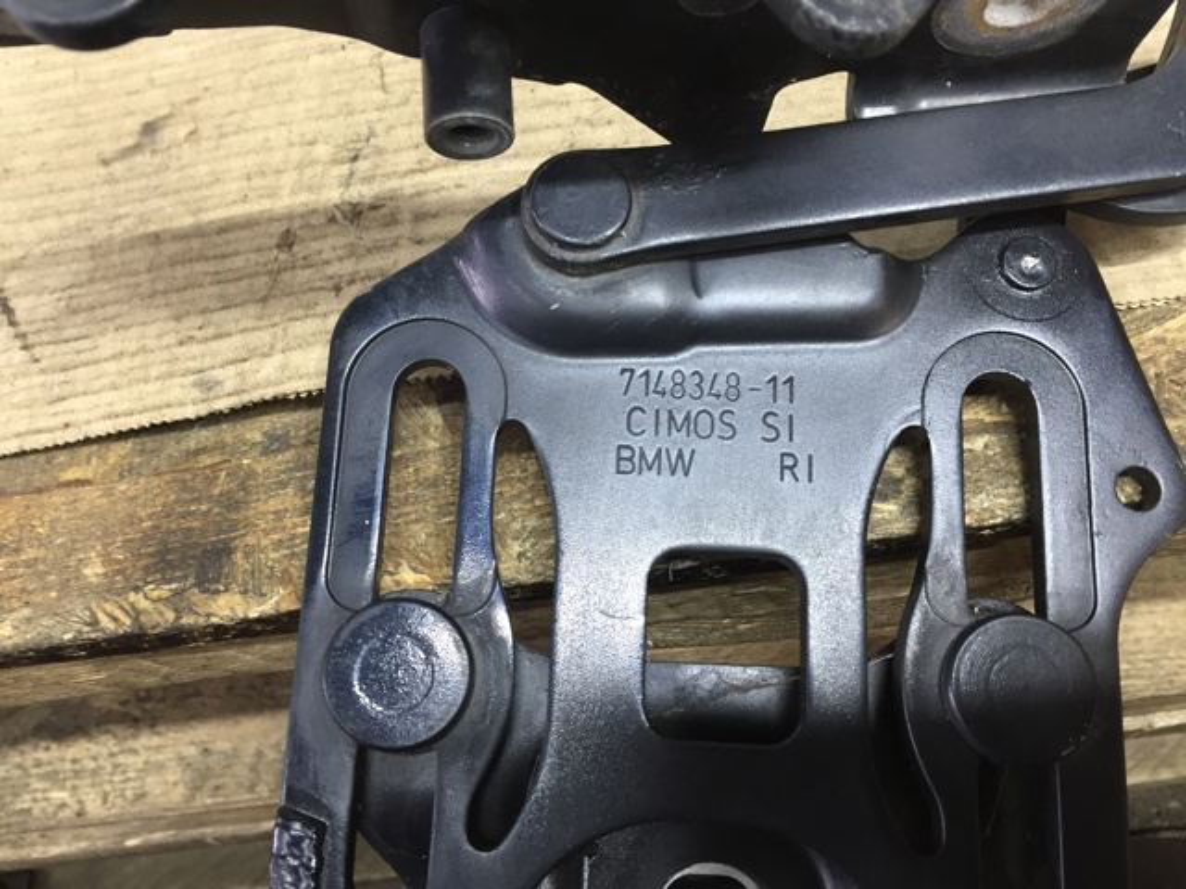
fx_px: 994
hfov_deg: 61.7
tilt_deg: -59.9
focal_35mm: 29
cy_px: 444
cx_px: 593
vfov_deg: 48.2
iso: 125
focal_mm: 4.15
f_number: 2.2
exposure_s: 1/33
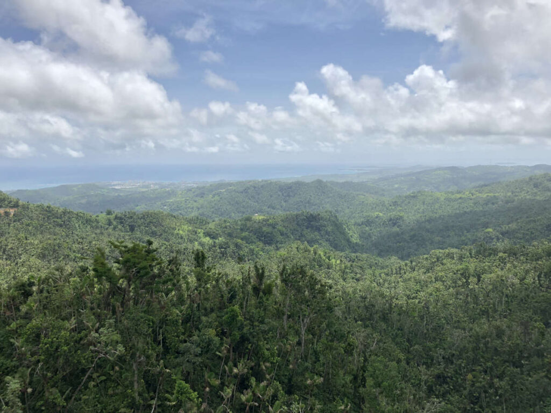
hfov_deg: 61.7
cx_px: 276
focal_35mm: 29
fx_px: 462
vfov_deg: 48.2
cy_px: 206
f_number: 1.8
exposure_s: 1/1600
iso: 20
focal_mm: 3.99
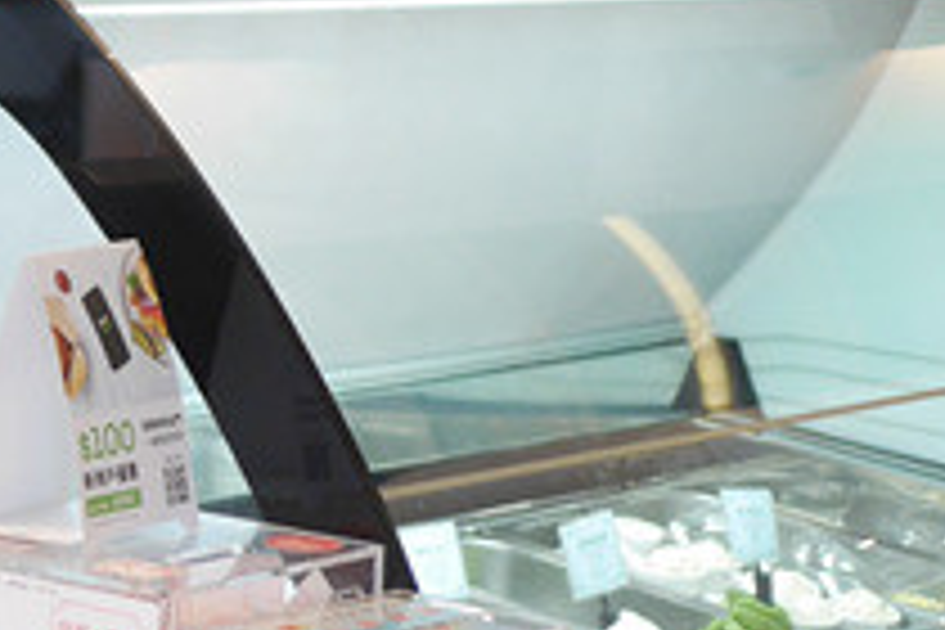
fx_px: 3517
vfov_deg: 10.2
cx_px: -576
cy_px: 56
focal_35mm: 134
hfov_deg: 14.1
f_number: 1.7
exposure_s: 1/60
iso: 250
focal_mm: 15
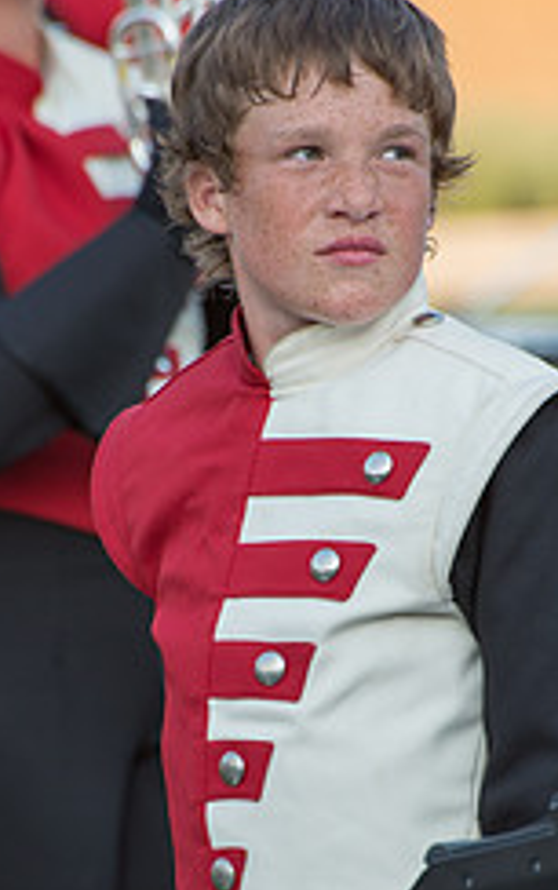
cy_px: 616
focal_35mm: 563
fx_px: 13667
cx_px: 297
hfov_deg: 2.3
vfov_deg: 3.7
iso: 640
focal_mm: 300
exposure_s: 1/320
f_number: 9
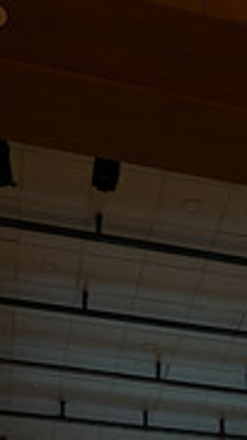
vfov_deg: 23.7
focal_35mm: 78
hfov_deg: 15.1
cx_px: 255
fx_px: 911
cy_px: 585
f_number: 1.8
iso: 250
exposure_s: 1/50
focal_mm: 4.25
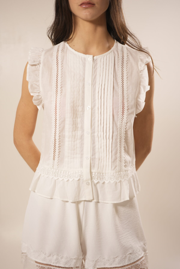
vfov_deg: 39.6
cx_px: 90
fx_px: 375
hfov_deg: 27.0
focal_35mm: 50
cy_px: 134
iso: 500
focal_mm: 50
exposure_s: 1/100
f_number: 2.8
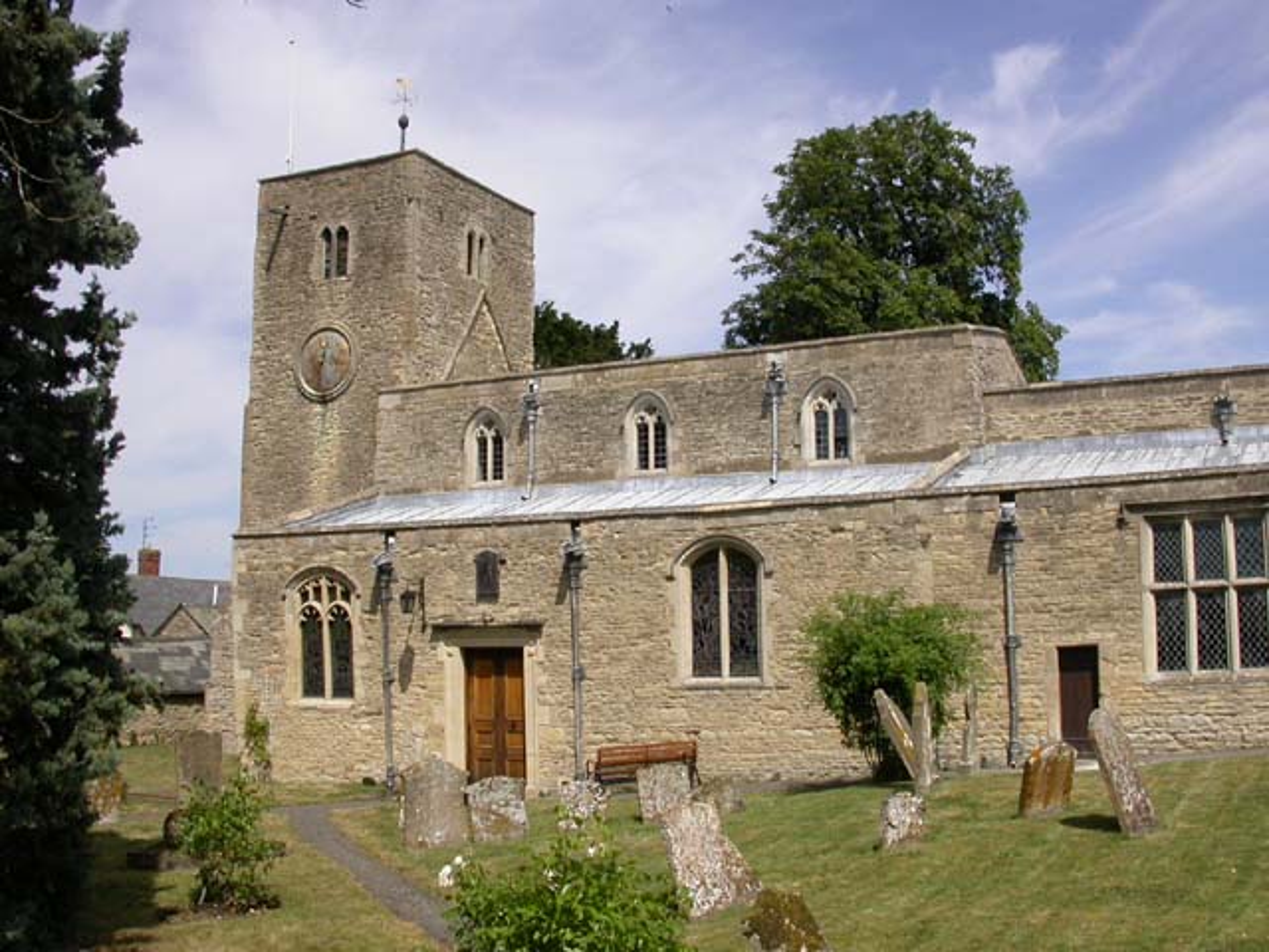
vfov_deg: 37.7
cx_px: 634
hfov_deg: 49.0
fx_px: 1393
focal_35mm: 38
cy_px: 476
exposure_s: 1/502
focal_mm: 7.85
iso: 100
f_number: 7.5
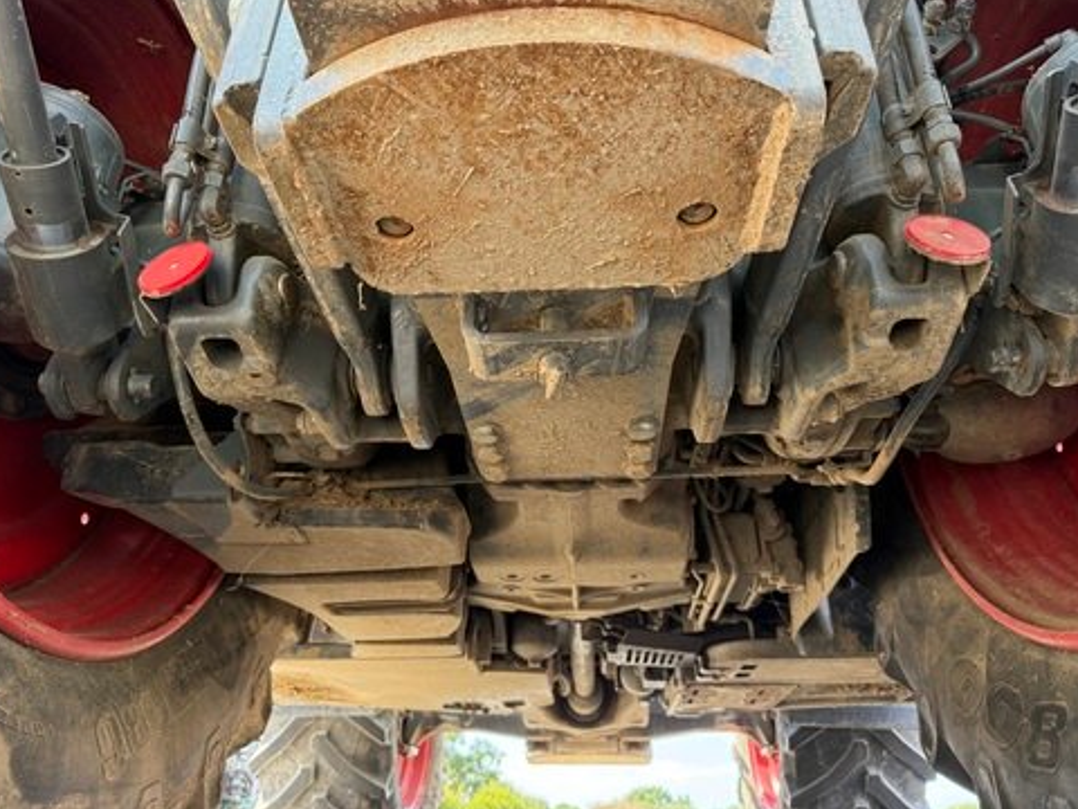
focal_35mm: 25
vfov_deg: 54.9
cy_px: 408
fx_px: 779
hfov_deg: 69.4
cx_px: 532
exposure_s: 1/243
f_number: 1.78
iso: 200
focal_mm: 6.76
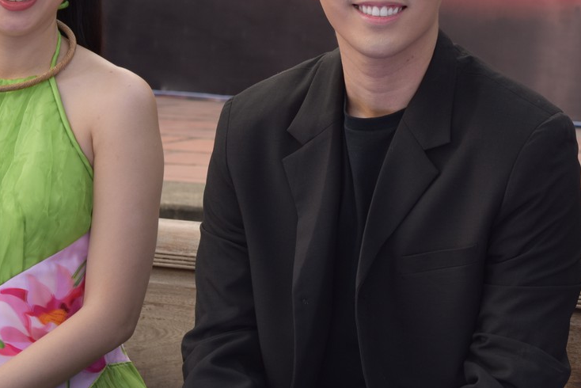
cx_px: 460
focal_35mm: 158
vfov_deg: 8.6
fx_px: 2551
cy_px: -4
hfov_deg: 12.9
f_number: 7.1
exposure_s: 1/125
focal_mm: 58
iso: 200
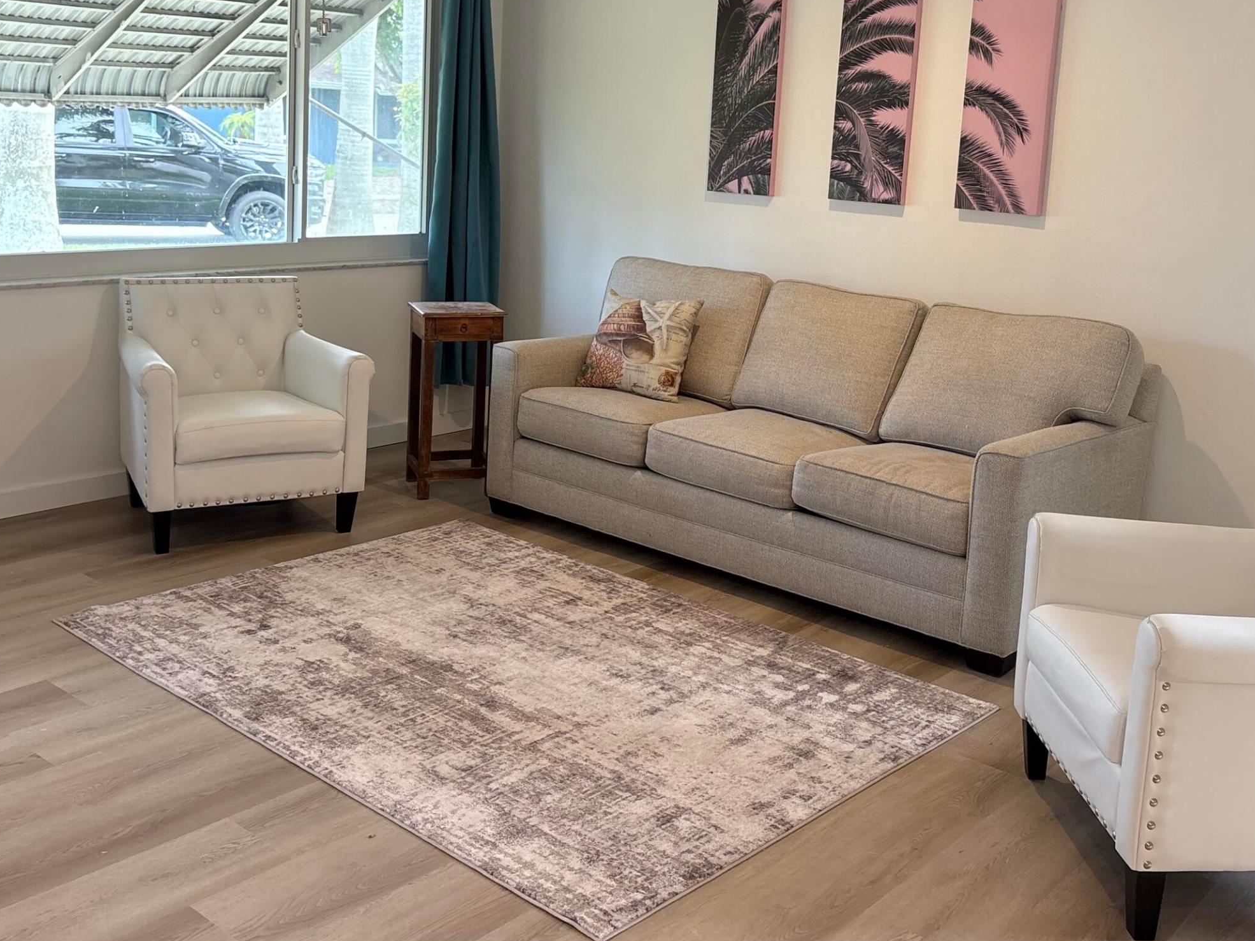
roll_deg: -3.0
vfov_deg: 37.0
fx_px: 1378
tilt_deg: -6.7
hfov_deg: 49.0
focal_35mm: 38
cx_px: 642
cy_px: 262
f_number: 1.6
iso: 125
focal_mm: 5.96
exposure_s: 1/120
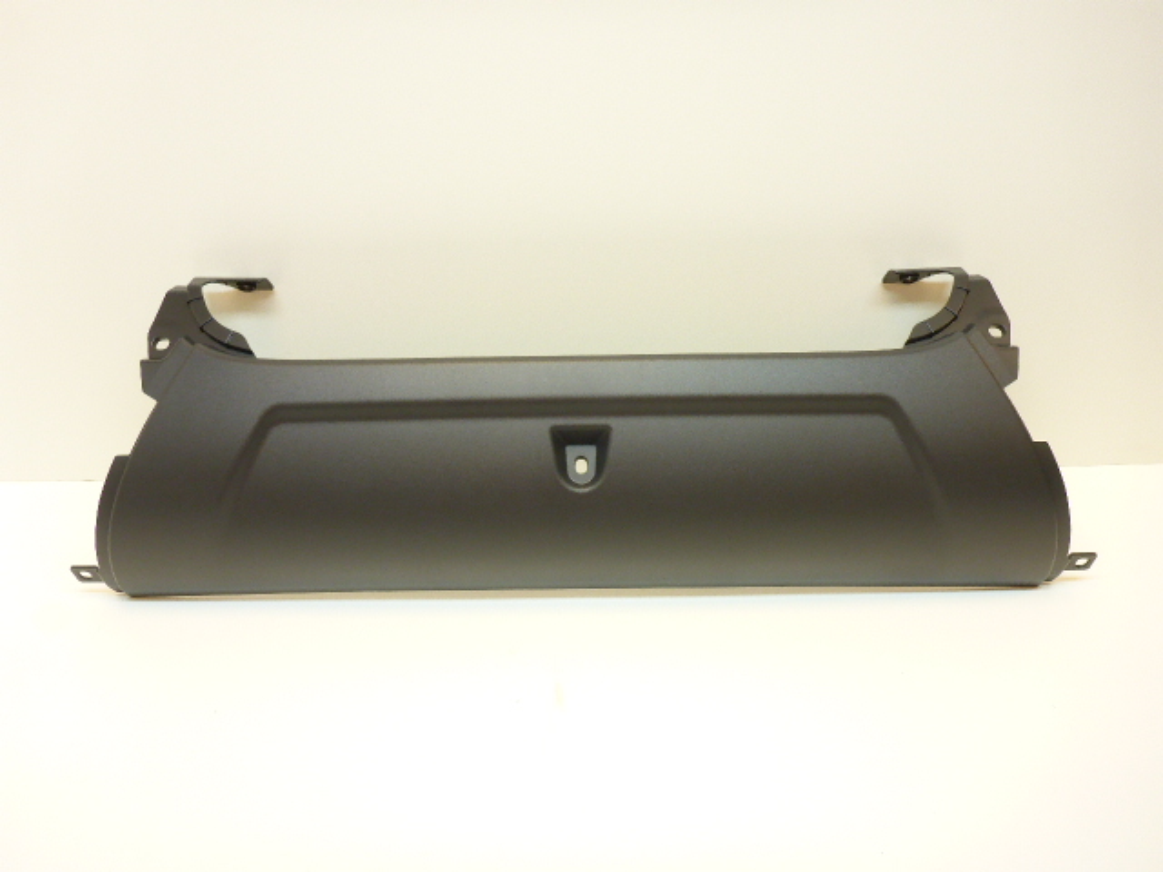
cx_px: 582
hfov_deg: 63.4
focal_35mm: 28
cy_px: 436
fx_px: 941
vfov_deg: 49.7
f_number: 3.3
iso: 200
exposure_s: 1/60
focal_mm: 4.9
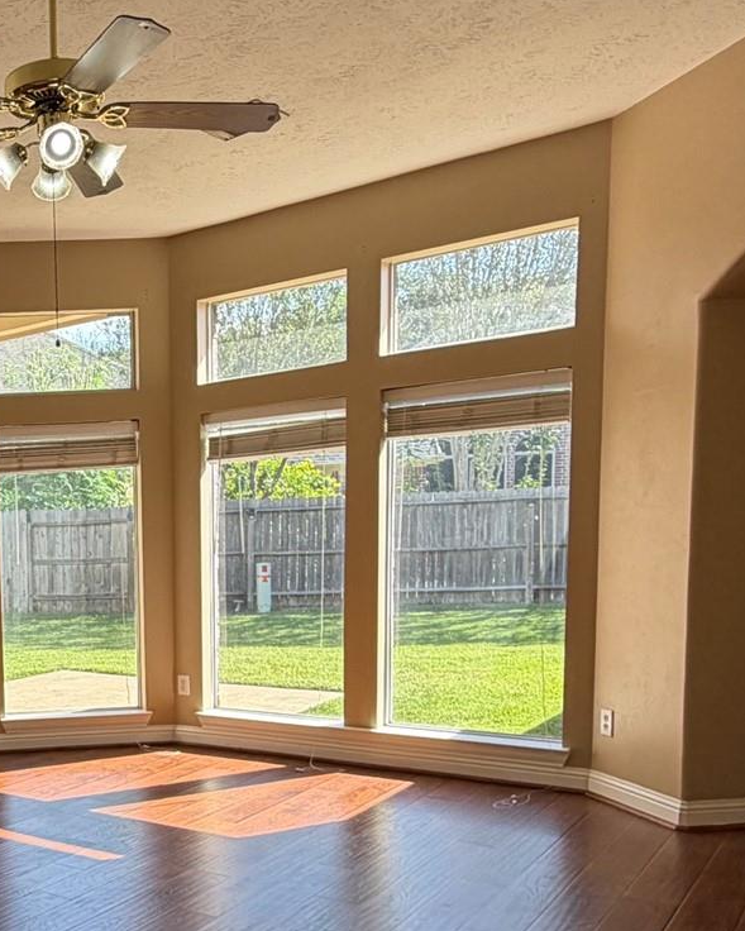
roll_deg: +2.6
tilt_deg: -5.6
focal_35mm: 38
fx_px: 1047
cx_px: -35
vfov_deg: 46.8
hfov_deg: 34.8
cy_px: 653
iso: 64
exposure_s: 1/121
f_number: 2.2
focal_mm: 2.22
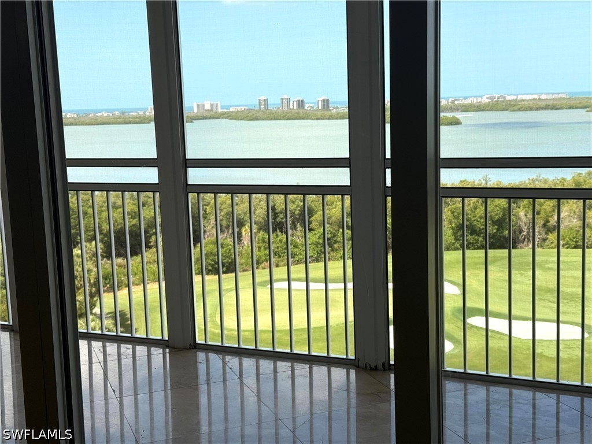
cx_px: 296
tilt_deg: -8.2
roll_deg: +1.8
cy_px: 222
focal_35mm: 48
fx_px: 821
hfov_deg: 39.7
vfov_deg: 30.3
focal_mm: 6.76
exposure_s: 1/987
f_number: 1.78
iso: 64
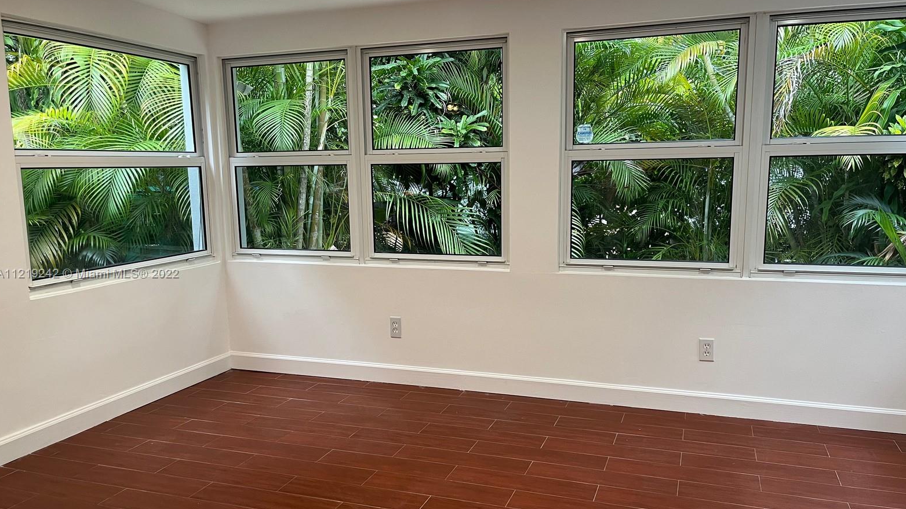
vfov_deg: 40.1
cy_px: 274
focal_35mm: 29
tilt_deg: -9.1
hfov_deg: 66.1
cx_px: 457
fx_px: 697
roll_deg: +1.1
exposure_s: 1/60
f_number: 1.6
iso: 100
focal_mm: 5.1
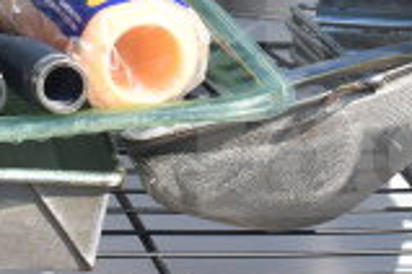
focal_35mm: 207
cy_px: 12
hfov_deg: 9.8
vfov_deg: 6.6
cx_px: 487
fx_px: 2369
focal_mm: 36
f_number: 8
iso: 200
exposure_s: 1/250
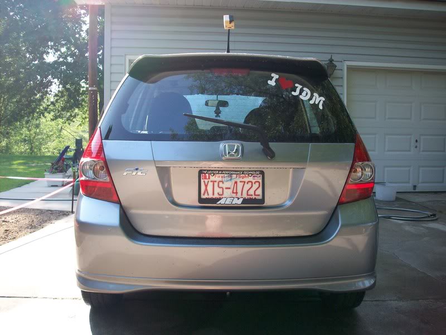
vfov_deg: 38.7
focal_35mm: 37
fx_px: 477
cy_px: 168
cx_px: 223
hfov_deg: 50.1
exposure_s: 1/230
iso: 80
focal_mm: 6.2
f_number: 2.8
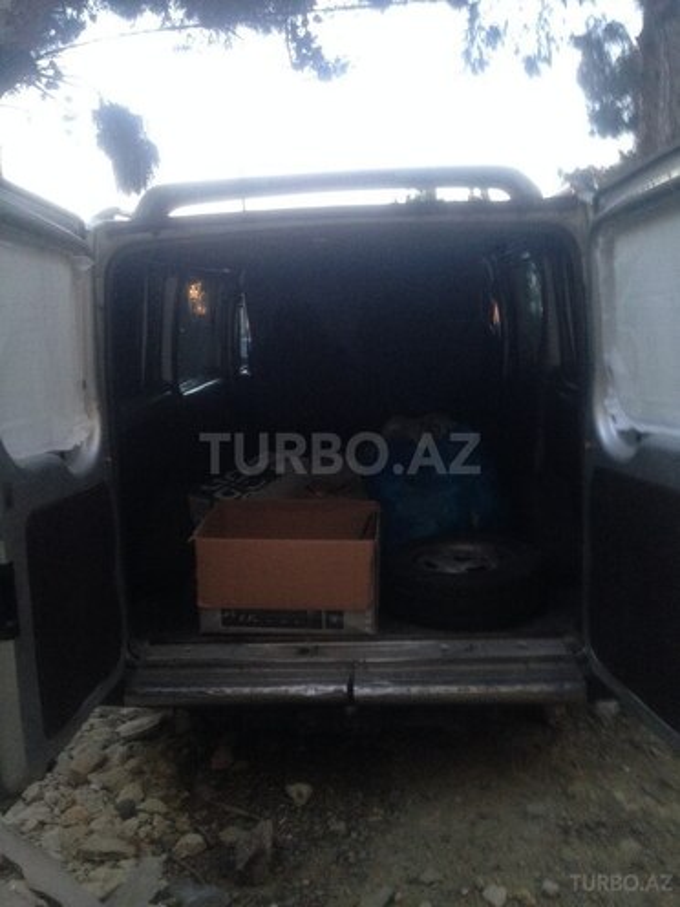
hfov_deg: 42.9
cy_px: 454
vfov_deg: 55.4
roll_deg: +2.3
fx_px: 864
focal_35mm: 33
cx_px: 340
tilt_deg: -4.0
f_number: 2.4
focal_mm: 4.12
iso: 250
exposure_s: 1/20
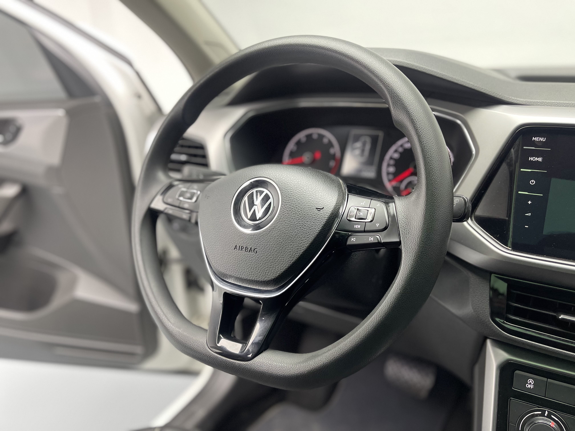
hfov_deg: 67.3
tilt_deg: -21.1
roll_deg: +1.9
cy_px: 216
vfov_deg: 53.1
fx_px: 432
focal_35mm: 26
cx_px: 288
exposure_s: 1/50
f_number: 1.6
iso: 160
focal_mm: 5.1
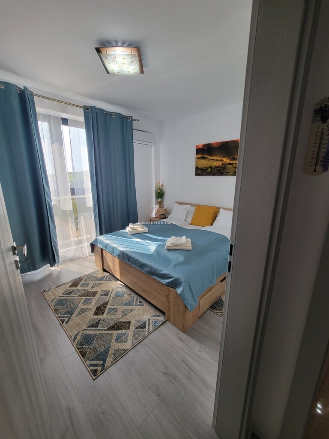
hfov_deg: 89.9
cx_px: 164
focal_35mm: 13
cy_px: 220
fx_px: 165
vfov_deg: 106.2
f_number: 2.2
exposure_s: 1/120
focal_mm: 2.2
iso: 64
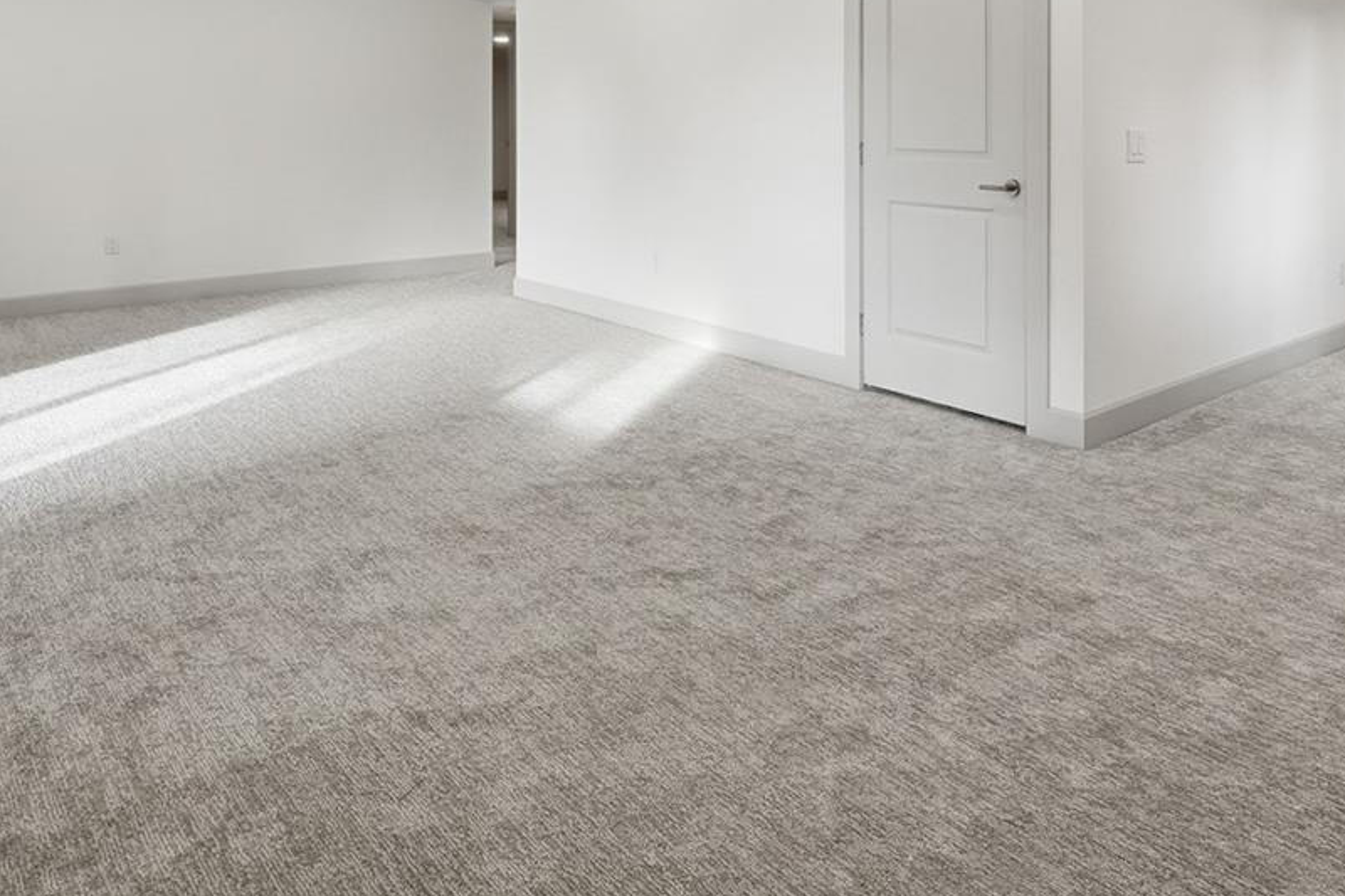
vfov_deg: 43.1
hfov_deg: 64.0
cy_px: 121
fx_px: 1046
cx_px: 886
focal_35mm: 28
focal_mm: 14
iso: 400
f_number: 8
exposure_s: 1/320
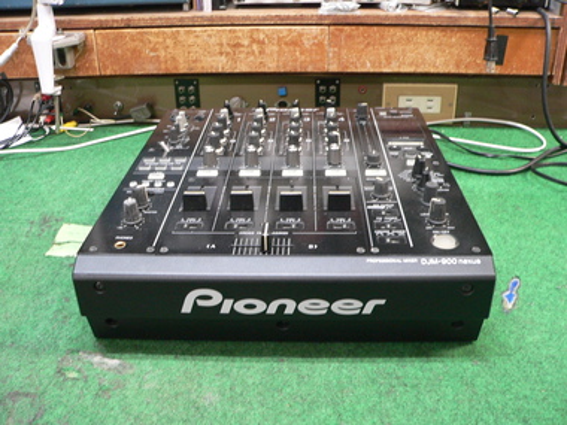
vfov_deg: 39.7
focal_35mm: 36
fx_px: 590
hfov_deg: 51.4
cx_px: 284
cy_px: 212
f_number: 2.8
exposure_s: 1/8
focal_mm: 6
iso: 200
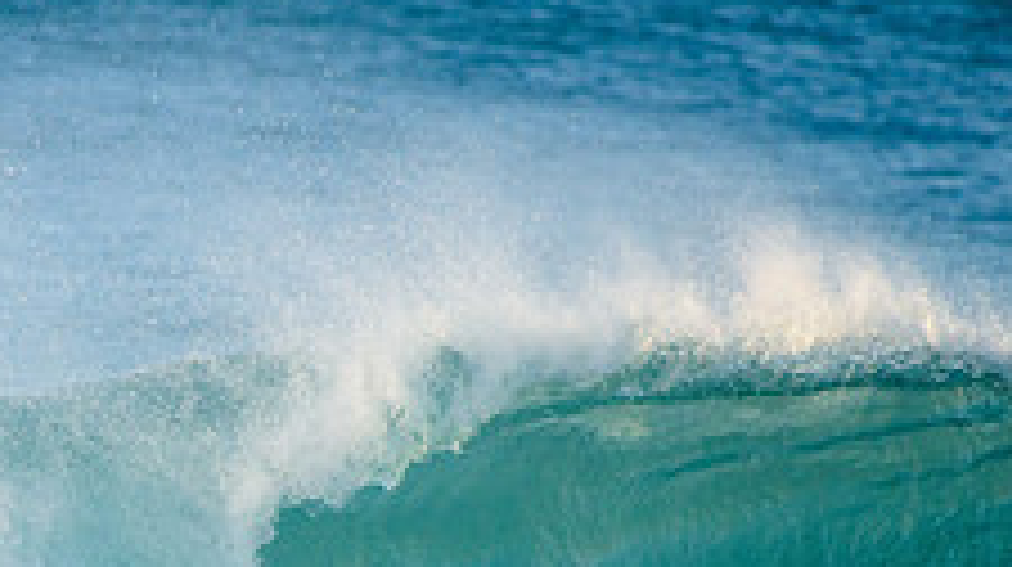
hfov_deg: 1.6
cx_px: -144
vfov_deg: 0.9
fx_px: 36268
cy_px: 803
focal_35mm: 1353
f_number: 5.6
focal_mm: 500
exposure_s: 1/1600
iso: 320
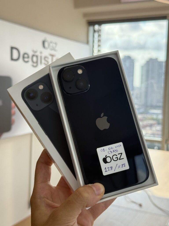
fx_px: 312
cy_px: 113
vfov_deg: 39.7
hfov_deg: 30.3
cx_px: 84
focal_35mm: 48
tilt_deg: -4.2
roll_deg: -1.3
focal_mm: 6.76
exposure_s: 1/726
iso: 80
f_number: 1.78
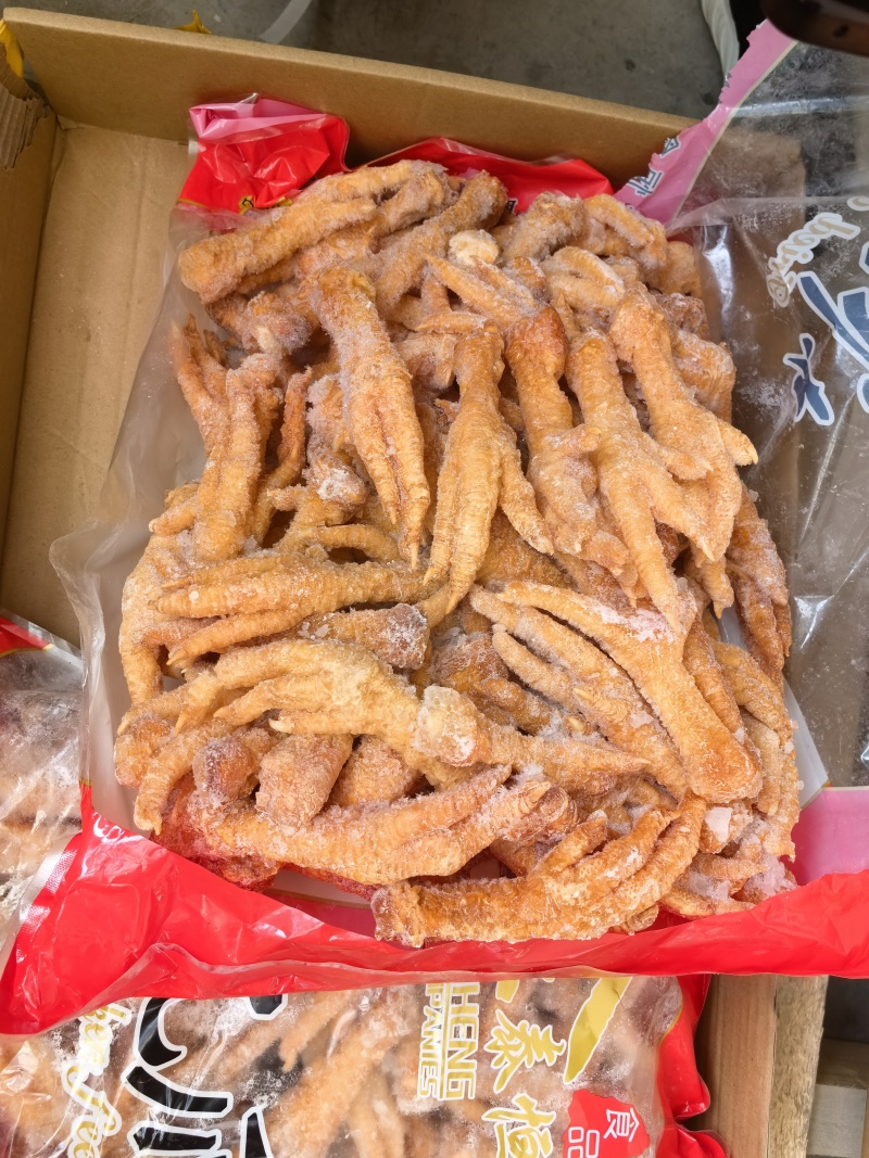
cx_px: 434
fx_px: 904
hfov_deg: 51.3
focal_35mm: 27
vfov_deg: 65.3
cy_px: 579
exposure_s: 1/100
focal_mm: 5.75
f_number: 2.8
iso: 50
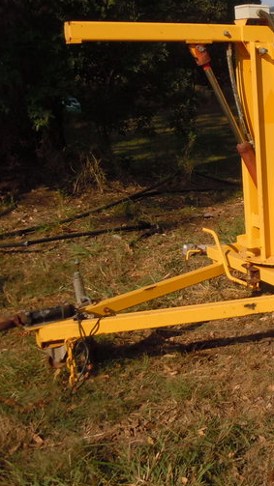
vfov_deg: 39.8
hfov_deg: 21.0
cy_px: 216
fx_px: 672
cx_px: 352
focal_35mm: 52
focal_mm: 5.4
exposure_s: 1/400
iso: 100
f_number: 7
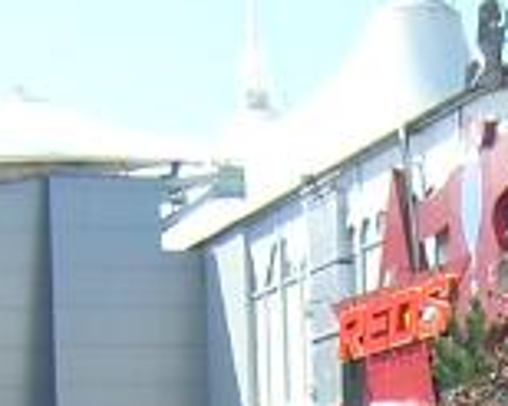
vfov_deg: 9.9
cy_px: 762
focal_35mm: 146
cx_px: 498
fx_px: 2194
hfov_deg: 13.1
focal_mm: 4.7
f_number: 5.2
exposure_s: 1/169
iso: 100
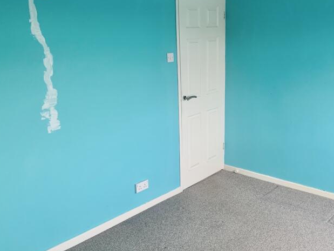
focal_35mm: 43
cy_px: 116
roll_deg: -0.9
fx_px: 415
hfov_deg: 43.0
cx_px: 234
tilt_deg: -14.7
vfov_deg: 33.6
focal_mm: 4.25
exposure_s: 1/60
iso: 125
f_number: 1.8
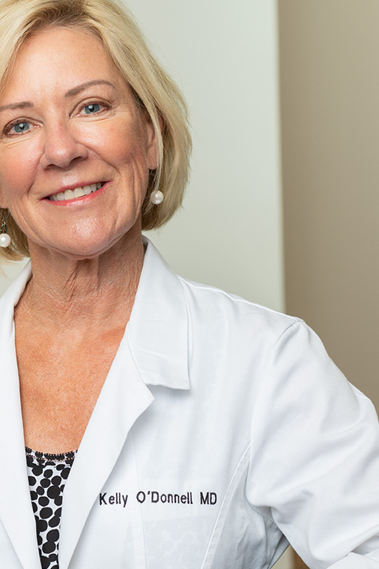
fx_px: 1769
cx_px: 66
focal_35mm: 112
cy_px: 316
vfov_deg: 18.3
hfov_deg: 12.2
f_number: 4
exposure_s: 1/200
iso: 250
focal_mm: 50
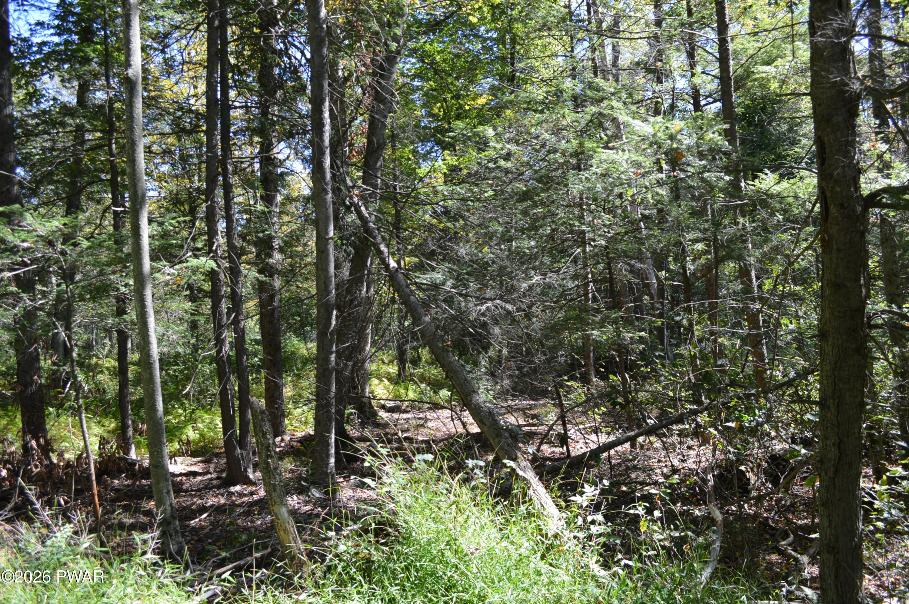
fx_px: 681
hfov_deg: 67.4
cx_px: 454
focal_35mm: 27
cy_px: 302
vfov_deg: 47.8
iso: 200
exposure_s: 1/125
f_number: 5.6
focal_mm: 18
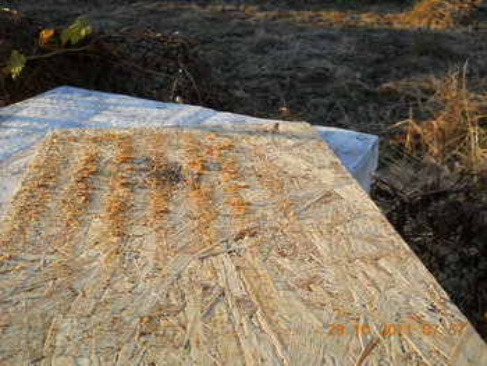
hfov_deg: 45.7
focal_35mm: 41
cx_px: 244
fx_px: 577
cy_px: 183
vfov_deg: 35.2
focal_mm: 6.72
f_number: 3.1
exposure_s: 1/250
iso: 80
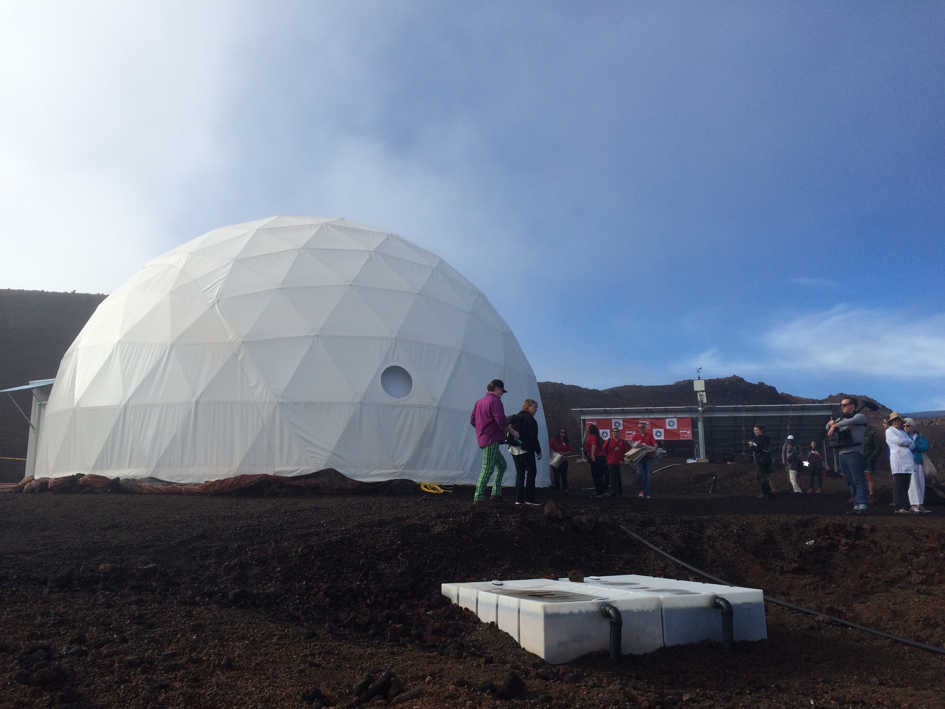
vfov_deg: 48.2
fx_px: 792
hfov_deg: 61.7
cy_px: 354
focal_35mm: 29
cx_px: 472
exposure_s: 1/2564
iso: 32
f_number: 2.2
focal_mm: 4.15
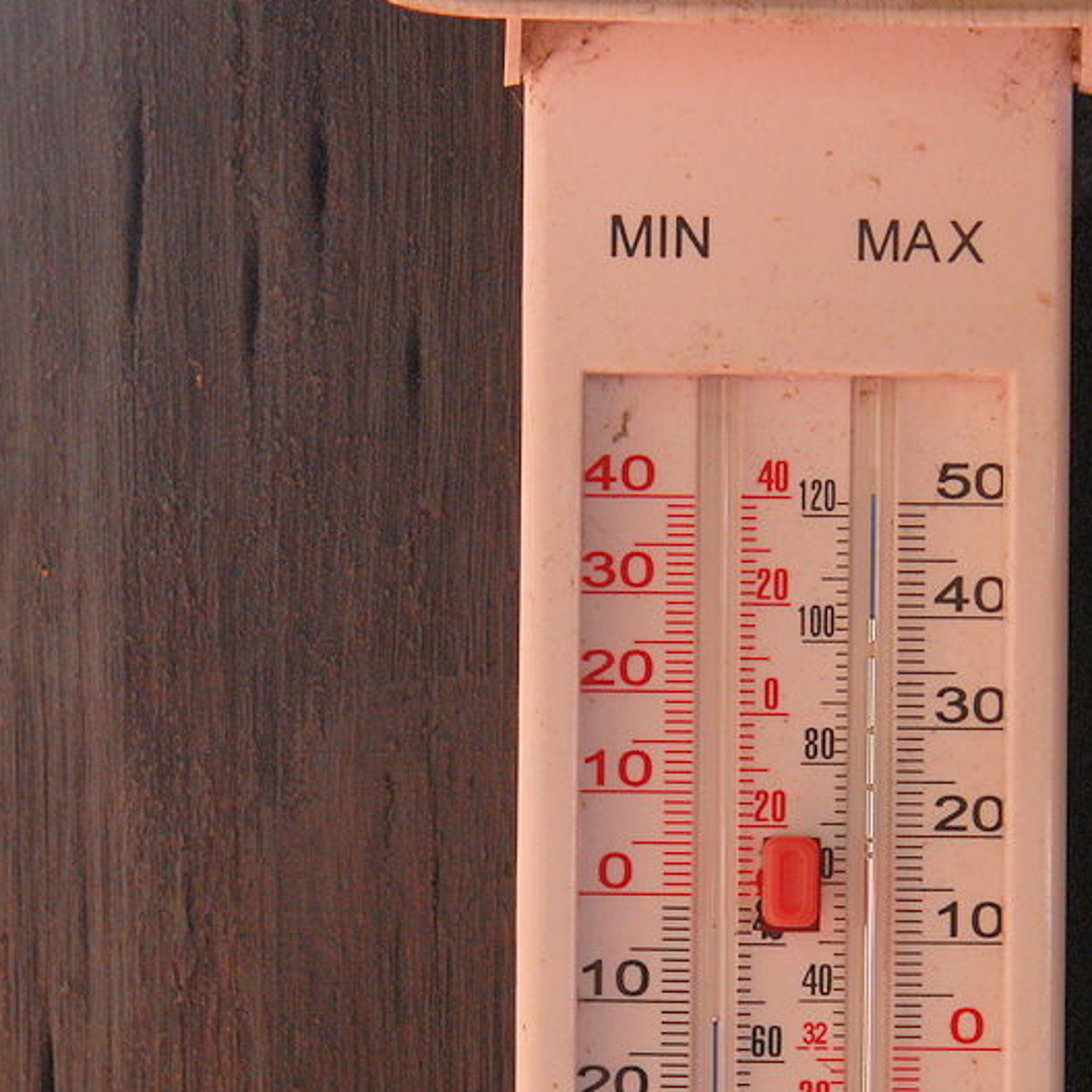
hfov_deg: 19.5
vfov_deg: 19.4
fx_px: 3176
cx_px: 663
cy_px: 813
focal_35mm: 89
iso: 320
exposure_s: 1/80
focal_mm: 36
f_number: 6.3
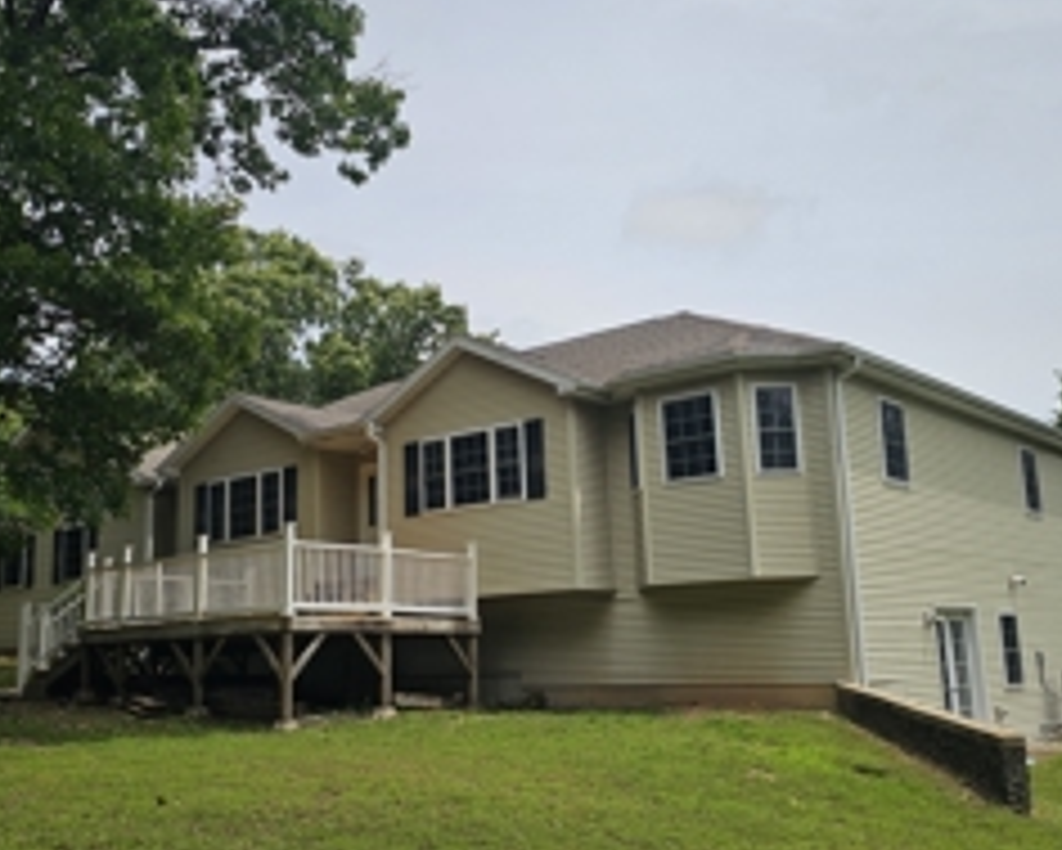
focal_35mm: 38
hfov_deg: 47.9
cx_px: 504
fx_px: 1195
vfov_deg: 39.2
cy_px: 405
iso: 10
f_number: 1.7
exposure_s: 1/1332
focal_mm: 6.3
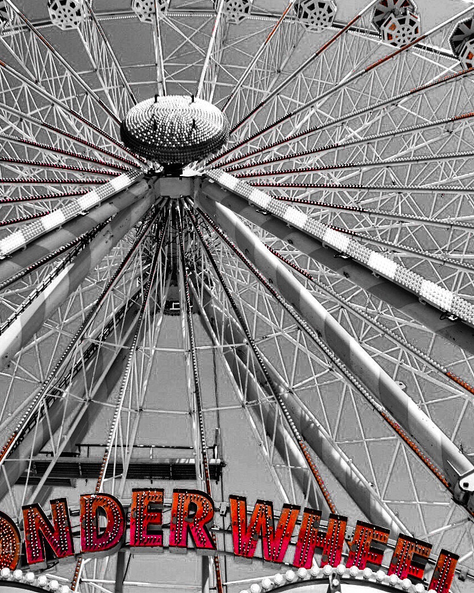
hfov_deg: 34.7
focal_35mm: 43
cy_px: 292
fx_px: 754
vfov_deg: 42.9
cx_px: 182
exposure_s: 1/1600
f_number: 6.3
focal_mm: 20
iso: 400
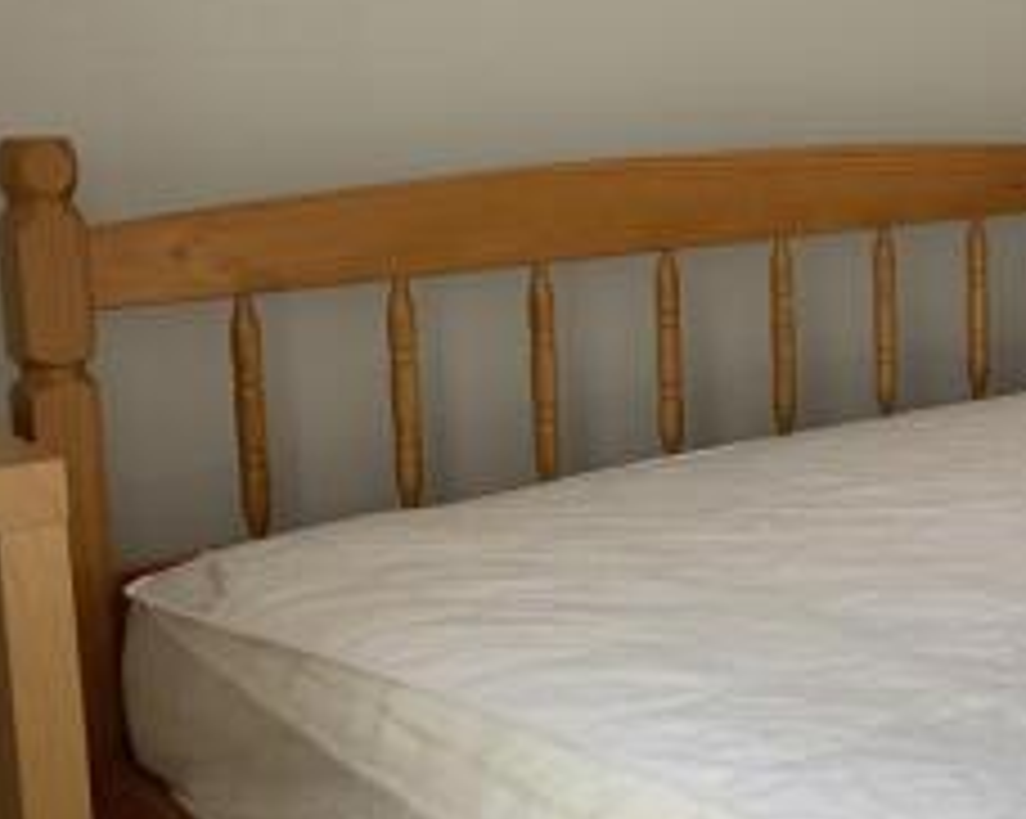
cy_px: 304
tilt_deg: -8.1
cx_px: 1217
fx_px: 1972
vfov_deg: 23.4
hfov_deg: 26.1
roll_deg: +1.3
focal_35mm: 65
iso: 80
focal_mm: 4.25
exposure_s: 1/121
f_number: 1.8
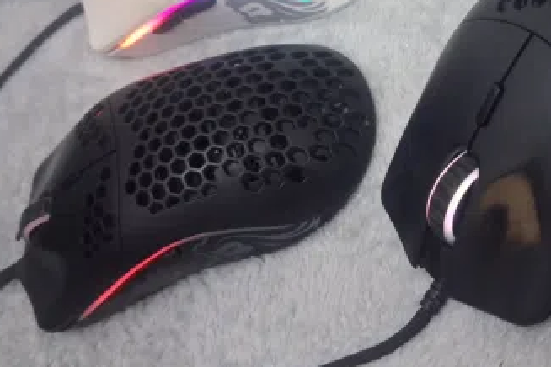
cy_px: 49
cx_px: 460
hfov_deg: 34.8
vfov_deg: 24.0
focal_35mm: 55
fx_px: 842
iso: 500
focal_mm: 4
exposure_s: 1/33
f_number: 1.8
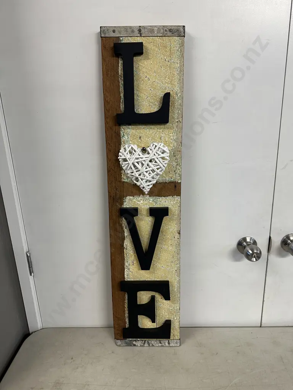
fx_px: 271
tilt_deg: -17.5
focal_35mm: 24
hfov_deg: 56.8
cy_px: 195
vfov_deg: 71.6
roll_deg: +2.0
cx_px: 146
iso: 200
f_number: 1.78
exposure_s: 1/100
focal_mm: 6.86
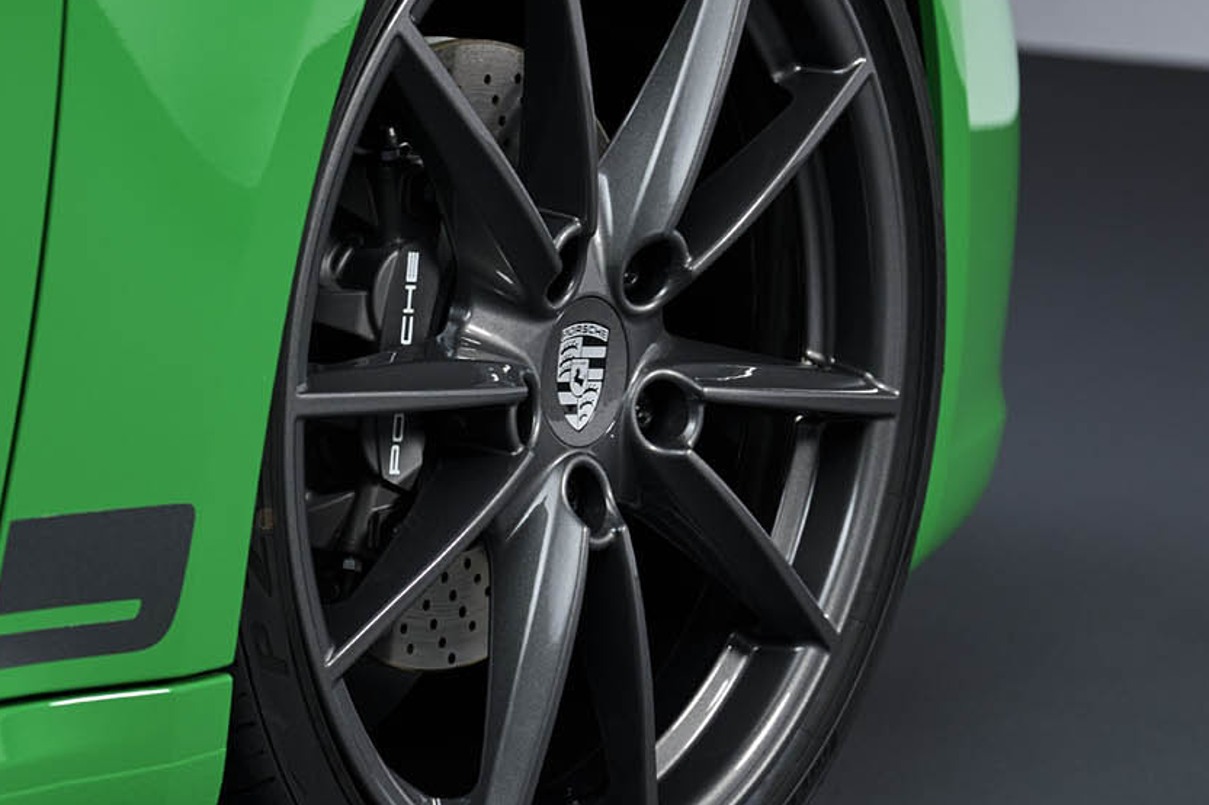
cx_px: 180
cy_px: 411
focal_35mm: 157
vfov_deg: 8.7
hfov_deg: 13.0
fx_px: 5270
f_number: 4.8
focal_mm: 68
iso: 800
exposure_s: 1/20
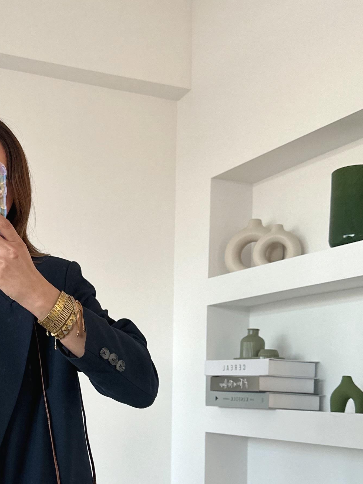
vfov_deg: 34.6
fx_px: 755
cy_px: 374
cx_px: 51
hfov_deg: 26.3
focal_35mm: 54
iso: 200
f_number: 1.78
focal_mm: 6.86
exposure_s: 1/121
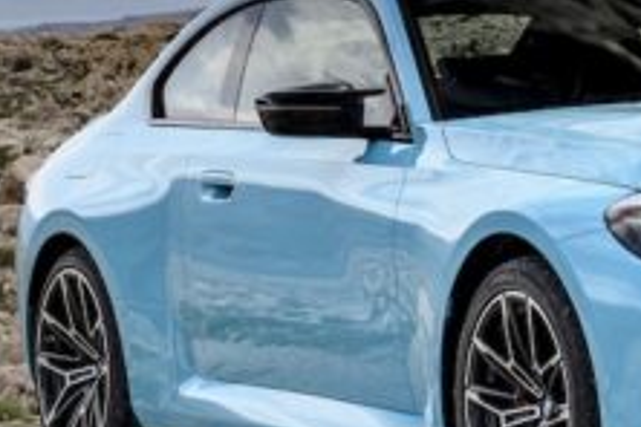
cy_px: 138
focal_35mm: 225
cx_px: 716
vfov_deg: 6.1
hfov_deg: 9.1
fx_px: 4006
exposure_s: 1/60
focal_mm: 61
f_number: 9
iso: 32
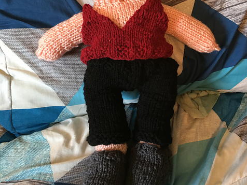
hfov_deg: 47.9
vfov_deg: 36.4
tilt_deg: -48.5
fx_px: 278
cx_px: 124
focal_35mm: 39
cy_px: 60
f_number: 2.2
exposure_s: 1/30
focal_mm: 4.15
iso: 160
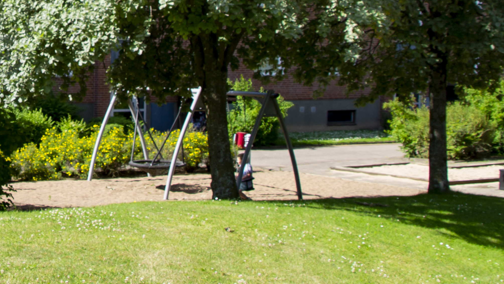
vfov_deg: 17.7
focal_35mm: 65
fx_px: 869
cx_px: -21
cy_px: -56
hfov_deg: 29.8
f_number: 7.1
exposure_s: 1/200
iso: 100
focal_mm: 18
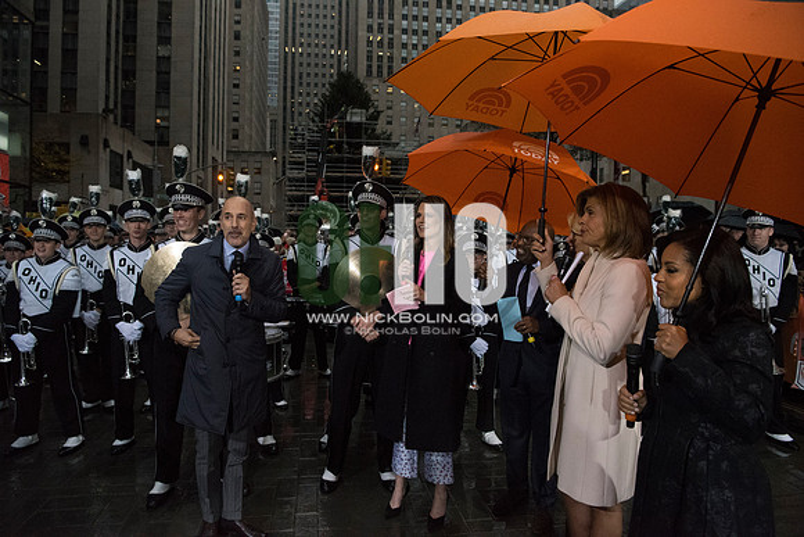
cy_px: 268
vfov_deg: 53.2
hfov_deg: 73.7
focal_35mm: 24
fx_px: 536
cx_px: 402
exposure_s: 1/4000
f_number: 4
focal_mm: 24
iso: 10000
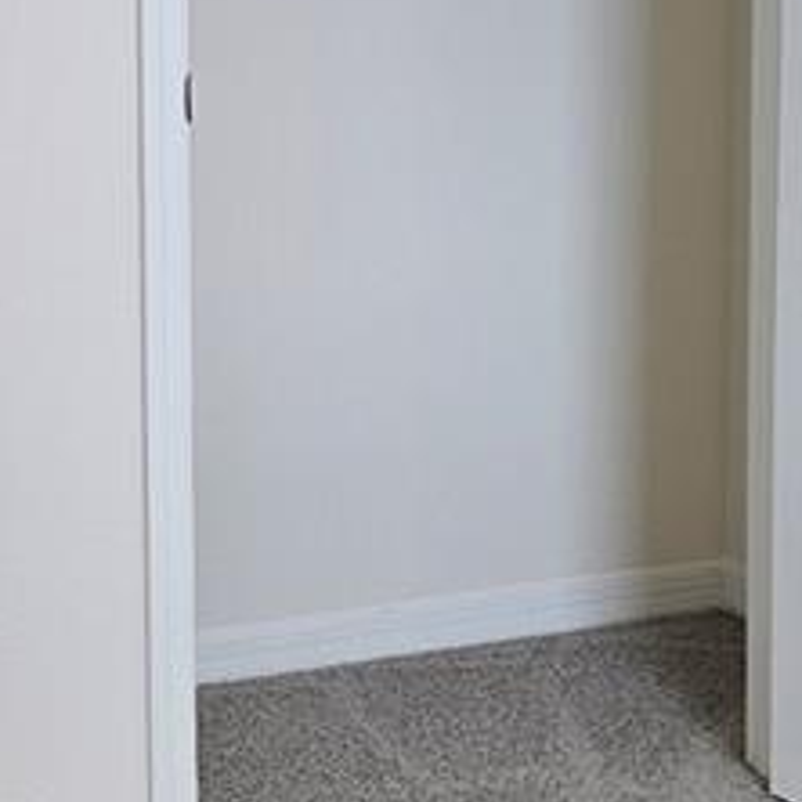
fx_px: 2883
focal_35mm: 110
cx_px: 206
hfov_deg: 15.8
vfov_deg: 15.8
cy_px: 202
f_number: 1.7
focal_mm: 6.3
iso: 40
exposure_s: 1/120
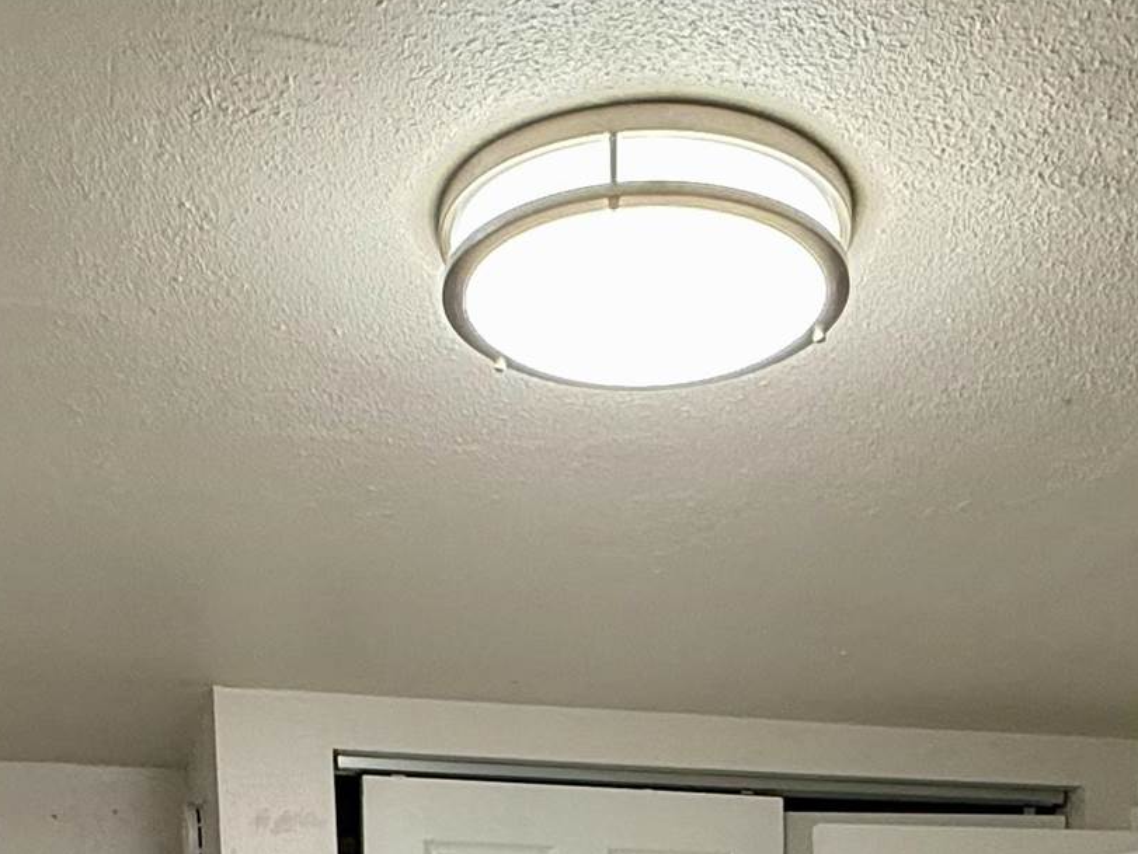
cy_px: 1286
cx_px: 591
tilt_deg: -3.9
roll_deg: +1.8
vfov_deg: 22.5
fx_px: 1743
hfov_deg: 36.2
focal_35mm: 53
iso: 160
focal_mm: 2.22
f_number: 2.2
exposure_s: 1/60
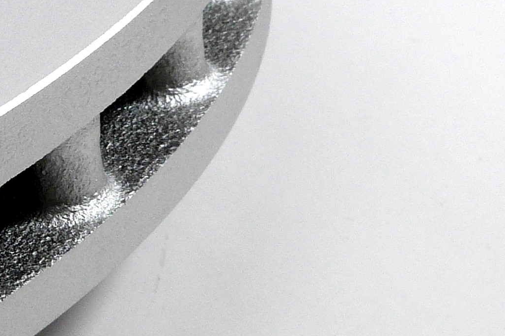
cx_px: -82
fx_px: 2328
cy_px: 96
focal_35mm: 166
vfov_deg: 8.3
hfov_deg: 12.1
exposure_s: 1/160
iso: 100
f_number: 4
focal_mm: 7.3
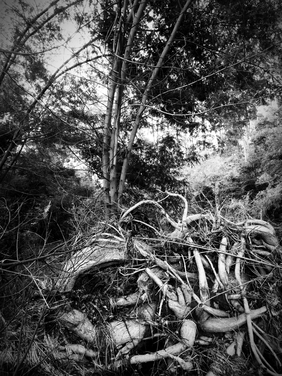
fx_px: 315
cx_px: 141
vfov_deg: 61.7
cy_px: 188
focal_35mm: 29
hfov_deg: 48.2
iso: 40
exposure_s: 1/25
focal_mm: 4.15
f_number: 2.2
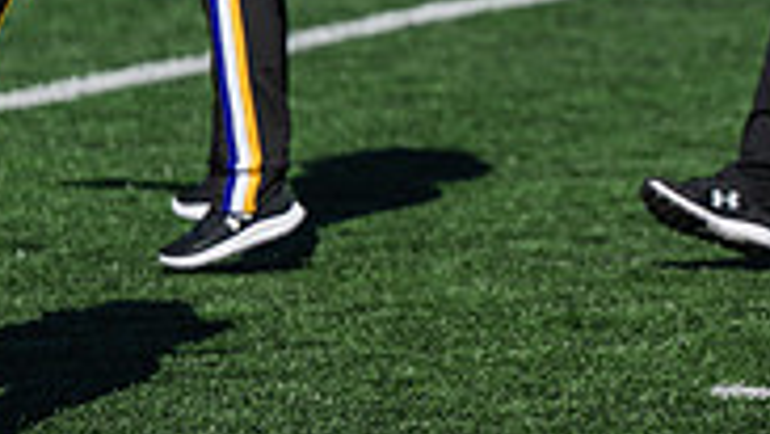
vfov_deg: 3.0
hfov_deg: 5.4
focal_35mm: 398
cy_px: -221
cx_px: 989
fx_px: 8127
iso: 80
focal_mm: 120
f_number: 3.2
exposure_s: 1/1600
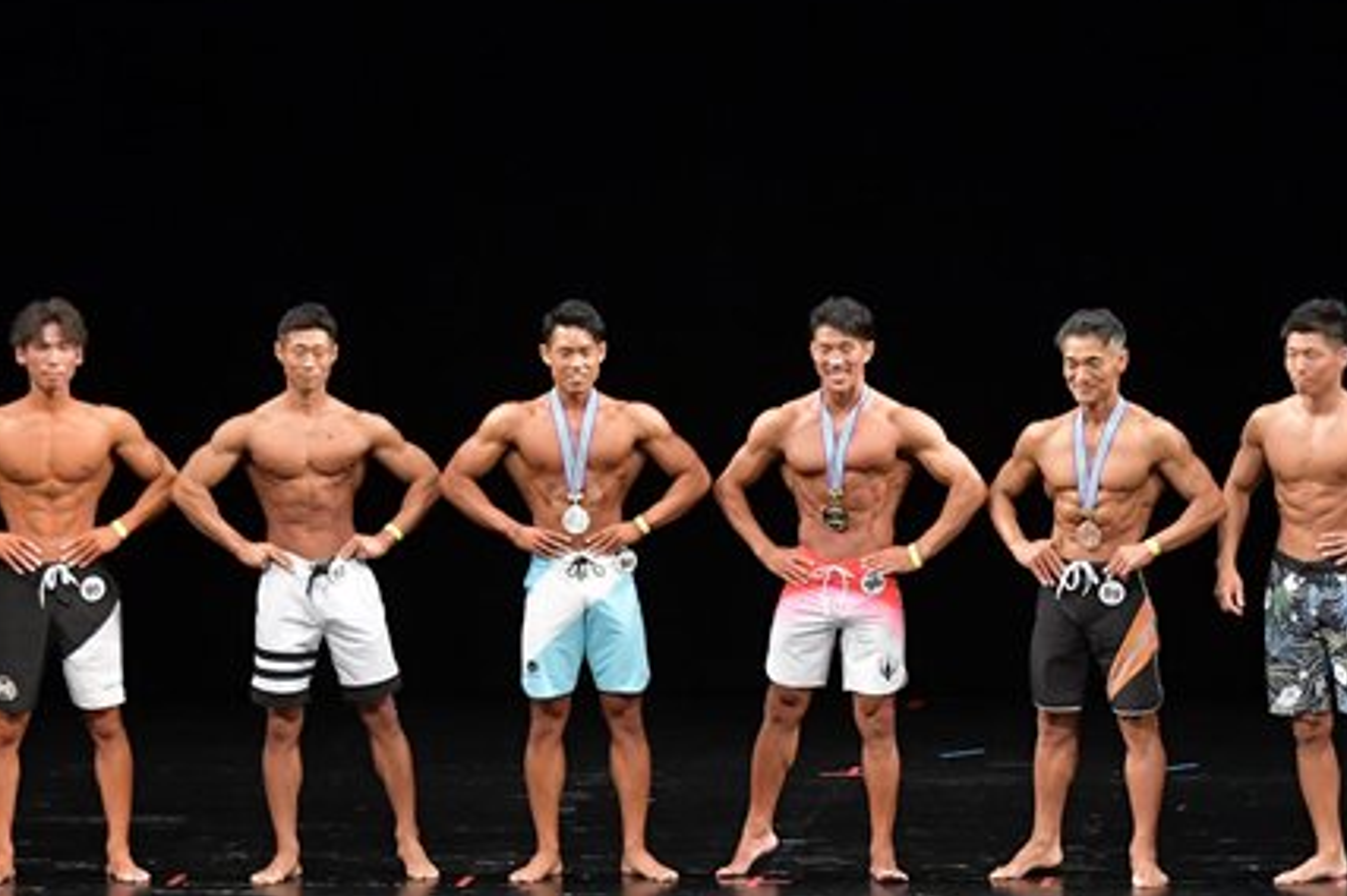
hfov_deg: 10.5
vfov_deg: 7.0
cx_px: 768
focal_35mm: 196
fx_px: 7328
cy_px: 615
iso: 3200
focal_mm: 72
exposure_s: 1/400
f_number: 5.6
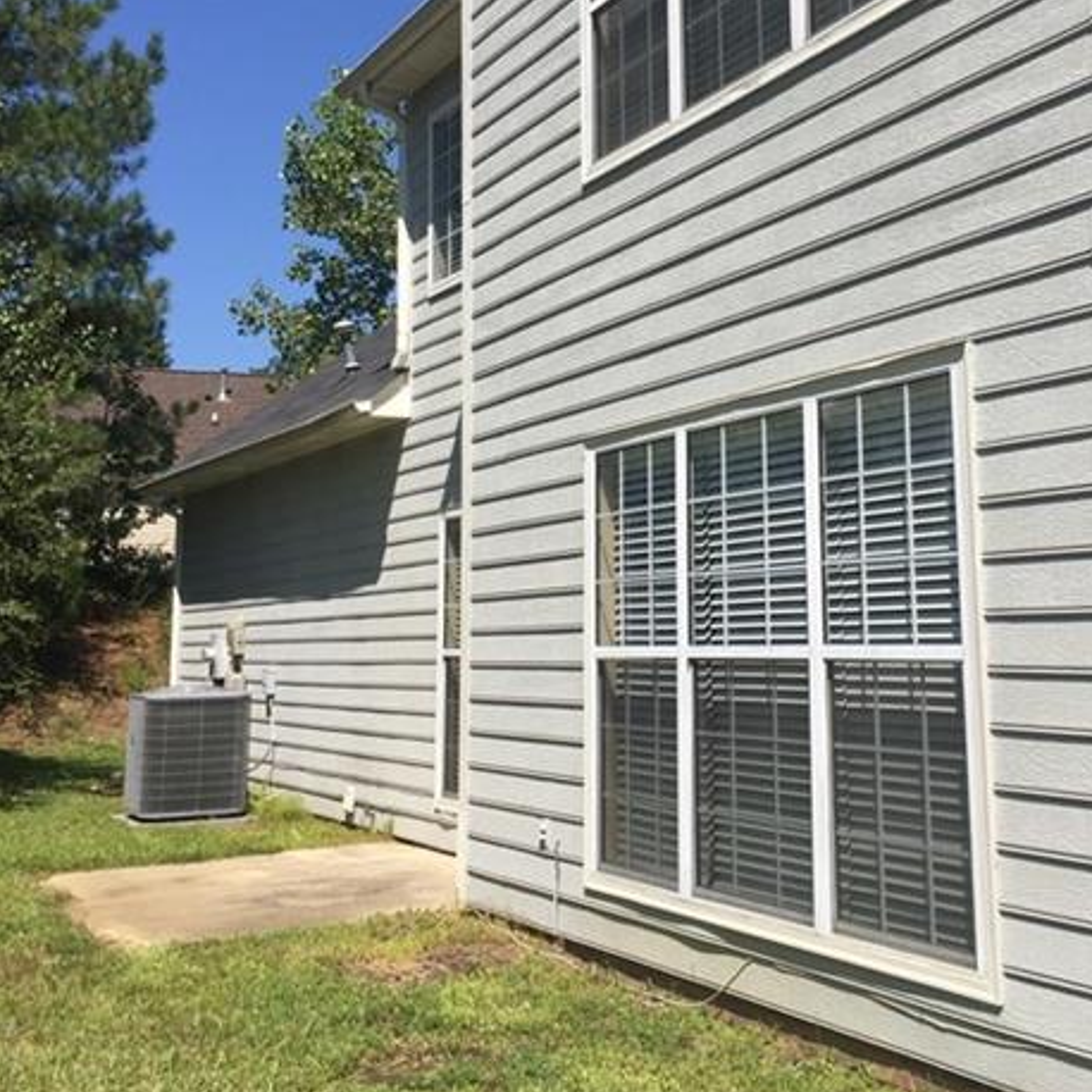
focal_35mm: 43
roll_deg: +3.0
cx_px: 682
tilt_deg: +13.7
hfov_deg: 38.9
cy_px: 374
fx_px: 1535
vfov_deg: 38.8
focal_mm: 4.15
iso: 32
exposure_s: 1/2326
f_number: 2.2
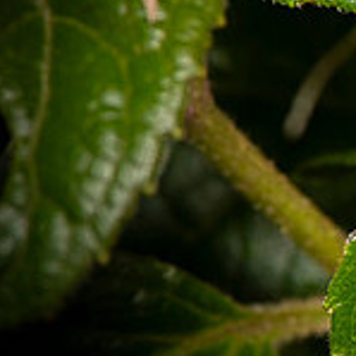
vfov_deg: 3.9
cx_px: 807
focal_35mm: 447
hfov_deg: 3.9
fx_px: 5201
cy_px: 155
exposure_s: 1/100
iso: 100
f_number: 20
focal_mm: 105
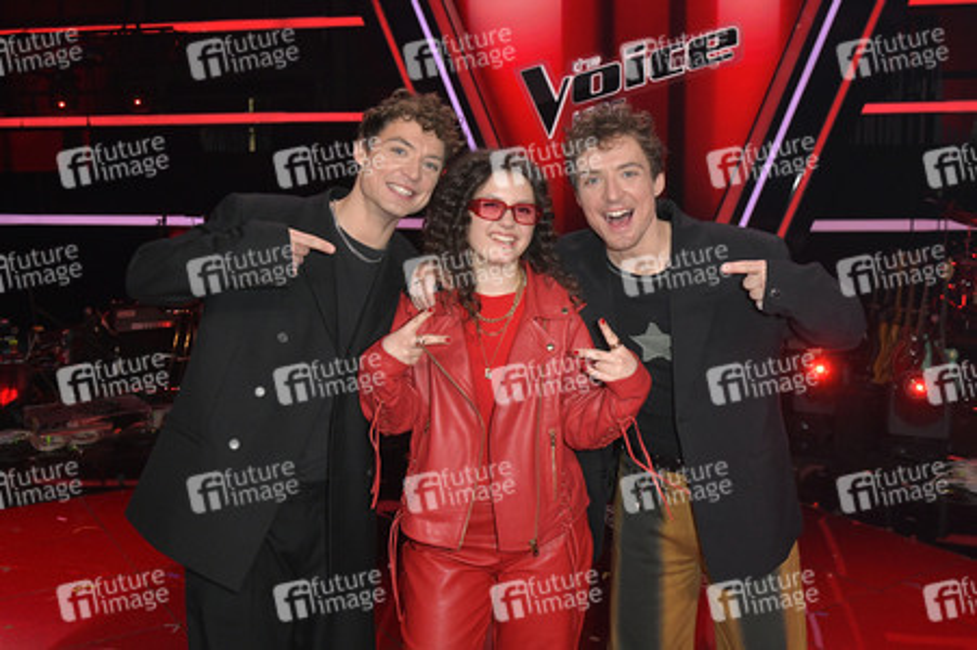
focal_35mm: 34
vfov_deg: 38.8
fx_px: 922
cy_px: 325
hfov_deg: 55.8
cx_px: 488
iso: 2500
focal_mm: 34
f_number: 7.1
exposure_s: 1/200
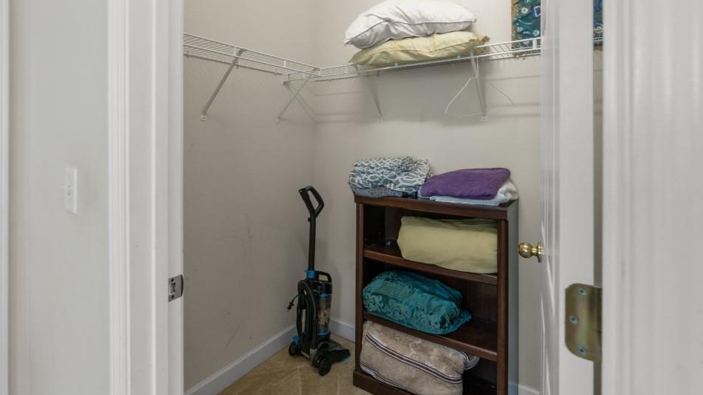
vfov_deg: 63.9
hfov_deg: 95.9
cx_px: 349
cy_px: 200
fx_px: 317
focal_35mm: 17
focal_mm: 16
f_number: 8
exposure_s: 1/5
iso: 320
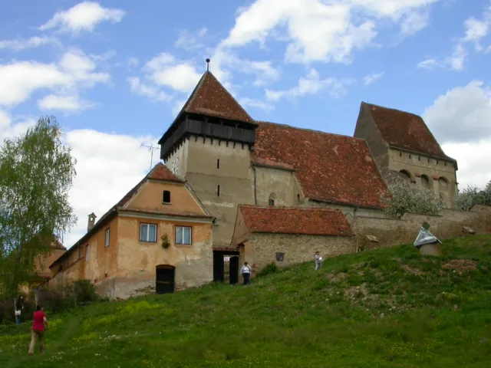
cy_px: 184
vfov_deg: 37.7
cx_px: 246
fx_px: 539
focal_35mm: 38
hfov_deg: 49.0
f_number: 7.5
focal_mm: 7.85
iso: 100
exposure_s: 1/225
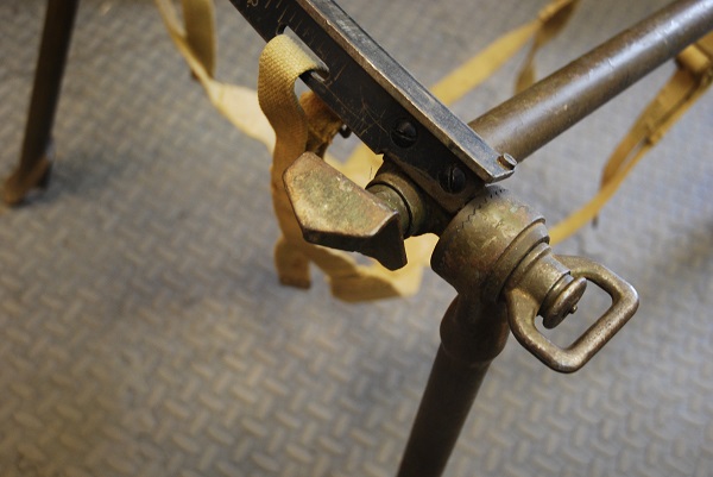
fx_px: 922
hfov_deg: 42.3
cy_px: 238
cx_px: 356
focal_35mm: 46
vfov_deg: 29.0
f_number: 4
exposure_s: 1/30
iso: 560
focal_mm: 31
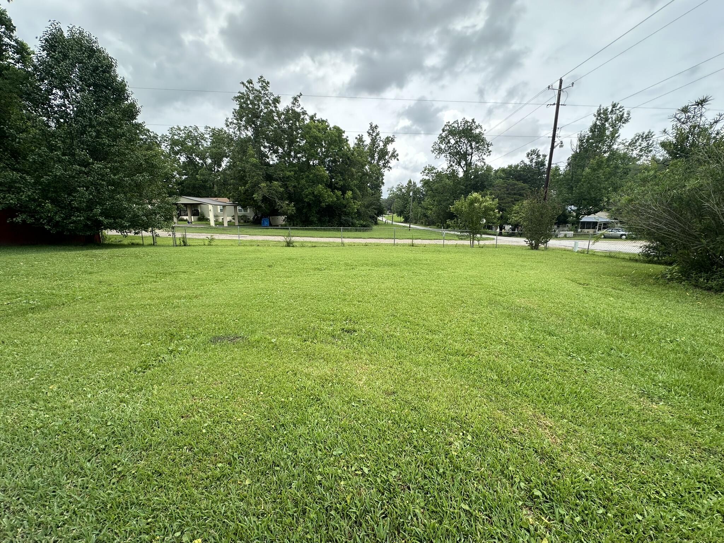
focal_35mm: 14
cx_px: 362
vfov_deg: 85.7
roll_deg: -0.8
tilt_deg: -11.4
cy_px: 272
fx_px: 293
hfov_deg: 102.1
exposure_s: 1/658
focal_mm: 2.22
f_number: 2.2
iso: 40
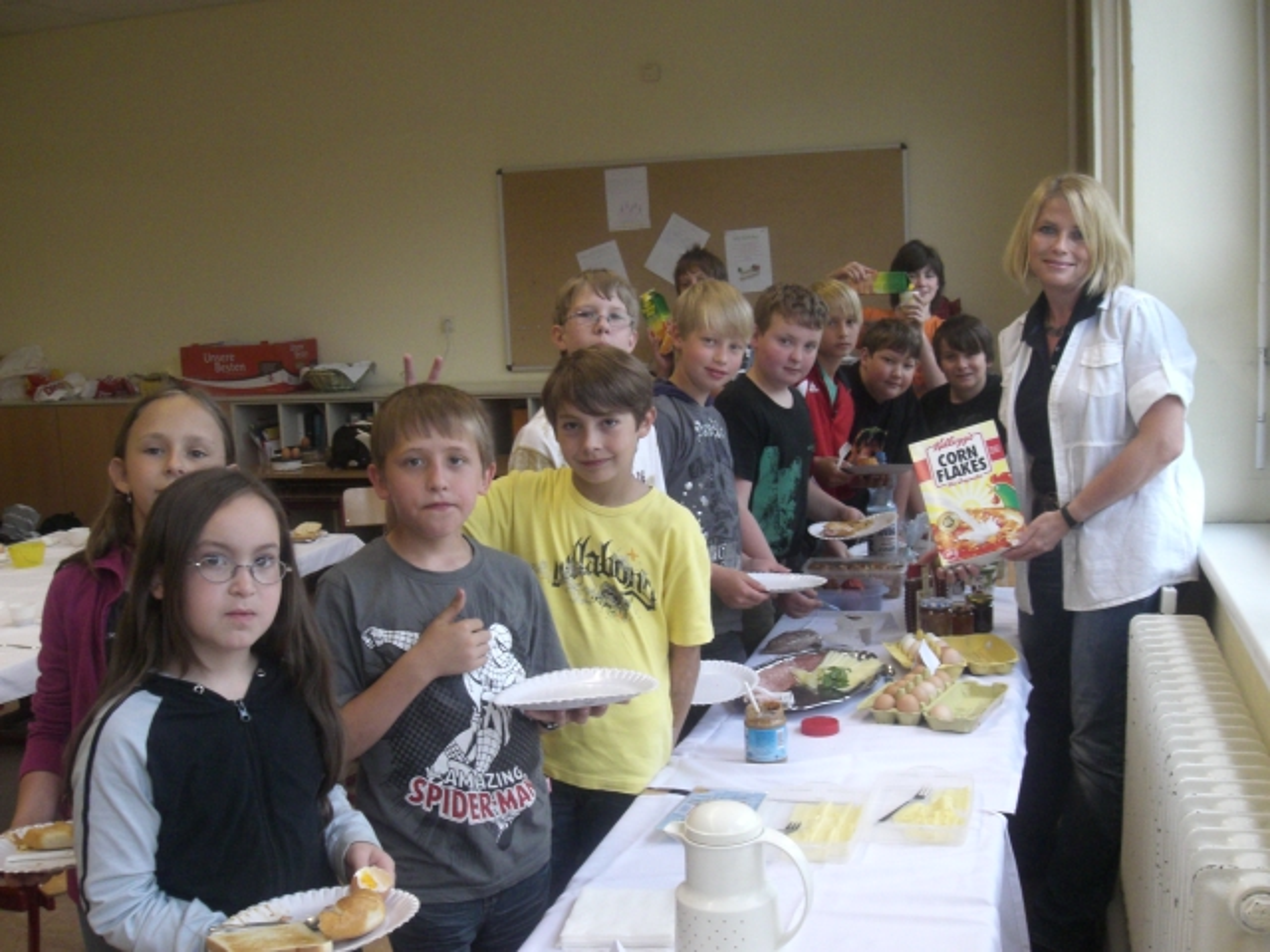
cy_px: 476
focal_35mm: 38
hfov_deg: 49.0
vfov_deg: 37.7
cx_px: 635
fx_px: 1394
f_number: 4.4
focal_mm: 6.3
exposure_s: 1/50
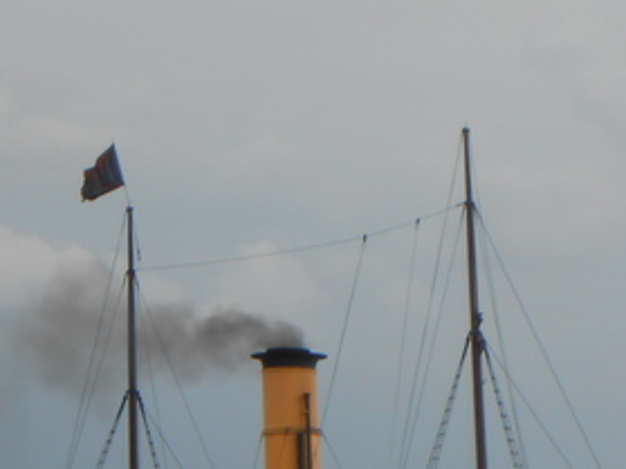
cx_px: 379
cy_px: 530
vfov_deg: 4.9
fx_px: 5441
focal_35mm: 301
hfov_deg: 6.6
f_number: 5
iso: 80
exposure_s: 1/320
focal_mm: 18.7
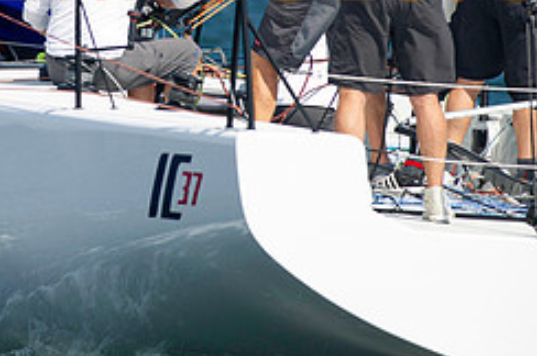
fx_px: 7165
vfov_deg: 2.8
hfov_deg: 4.3
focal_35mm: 481
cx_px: 70
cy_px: -44
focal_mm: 200
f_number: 4
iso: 320
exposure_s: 1/3200
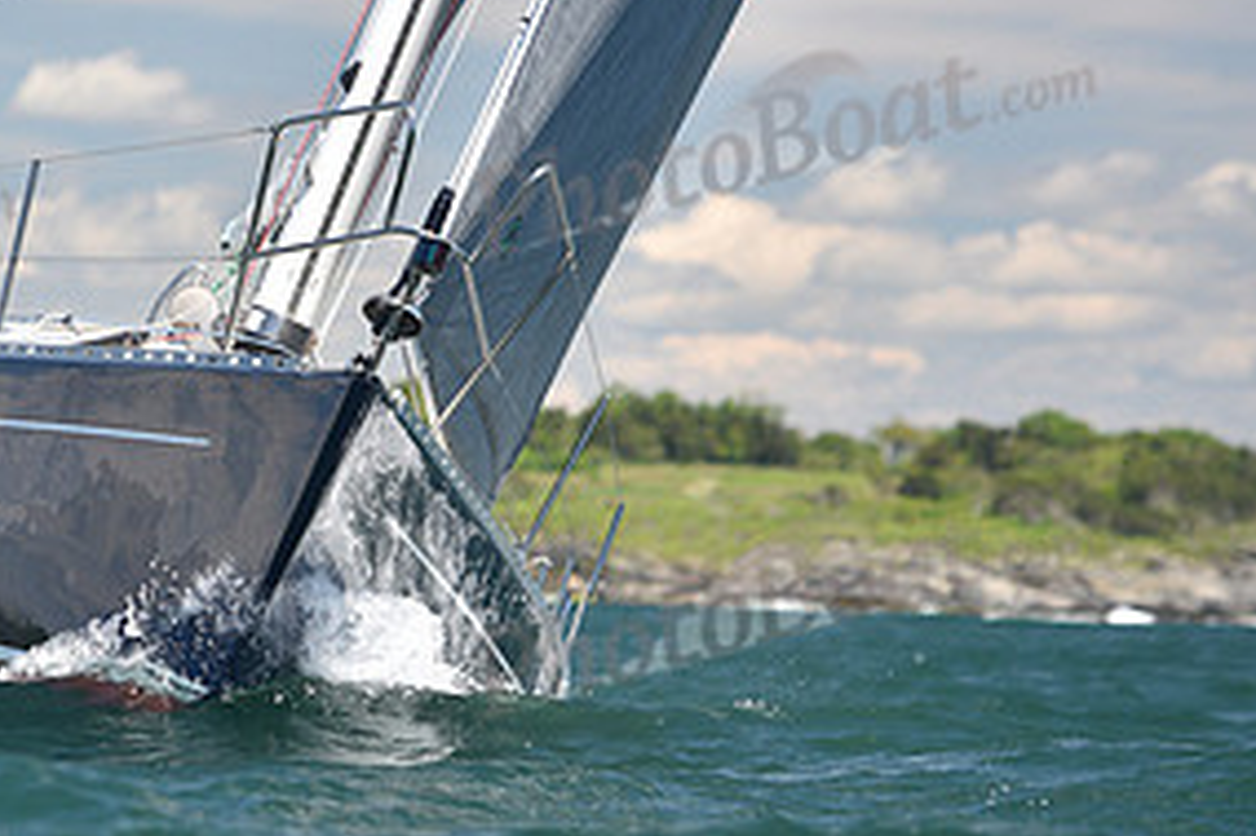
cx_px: 248
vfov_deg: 4.8
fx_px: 9972
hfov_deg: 7.2
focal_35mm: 286
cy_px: 436
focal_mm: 140
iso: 200
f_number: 3.2
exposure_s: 1/1000
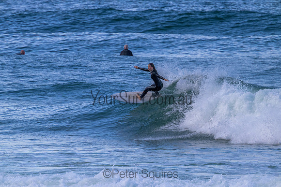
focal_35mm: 800
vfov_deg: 1.7
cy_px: 94
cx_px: 140
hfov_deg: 2.6
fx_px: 6246
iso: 2500
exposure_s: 1/2000
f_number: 11
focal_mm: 800
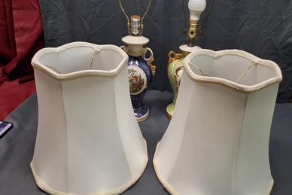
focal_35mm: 30
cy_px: 99
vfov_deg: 43.6
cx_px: 148
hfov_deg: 61.9
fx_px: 243
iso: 125
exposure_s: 1/40
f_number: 1.9
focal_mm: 2.91
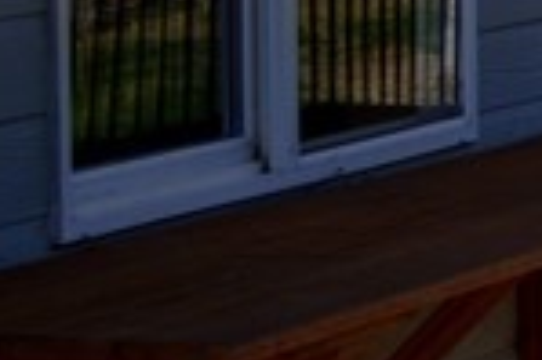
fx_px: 3955
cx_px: 1733
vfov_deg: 5.2
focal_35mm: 263
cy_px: -91
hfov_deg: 6.9
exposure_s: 1/640
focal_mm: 24
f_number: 4
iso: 100
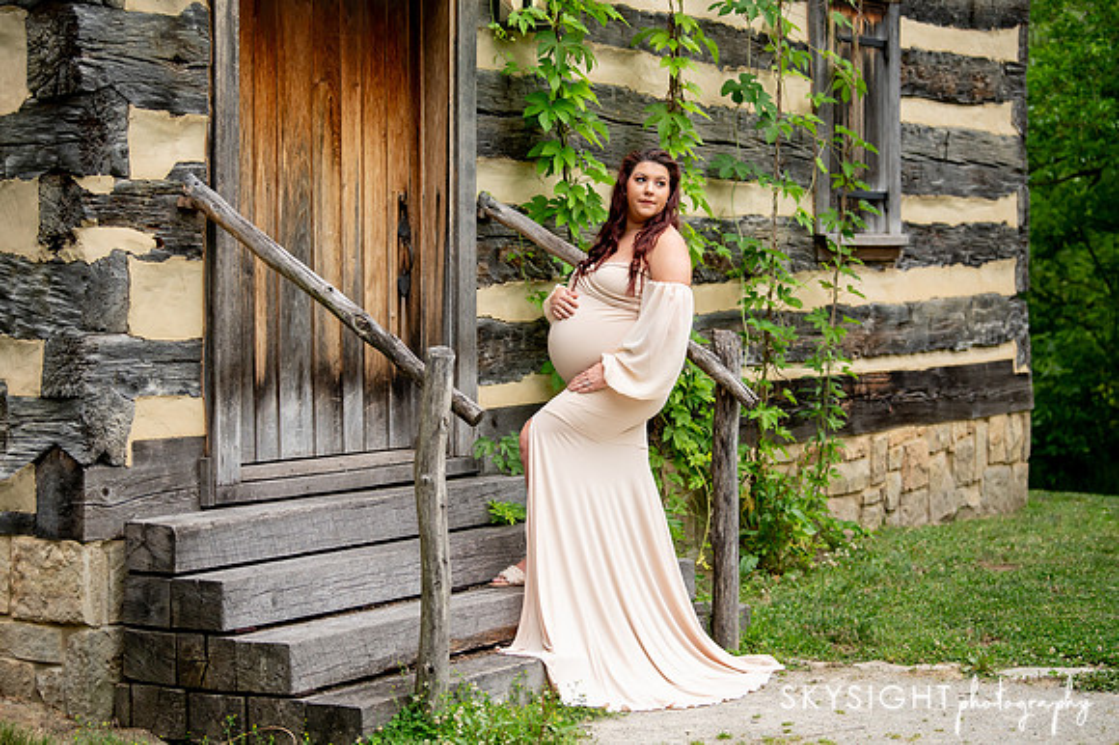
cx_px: 550
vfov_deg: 16.5
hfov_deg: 24.6
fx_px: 2564
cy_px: 372
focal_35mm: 83
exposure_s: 1/400
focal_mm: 80
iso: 800
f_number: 2.8
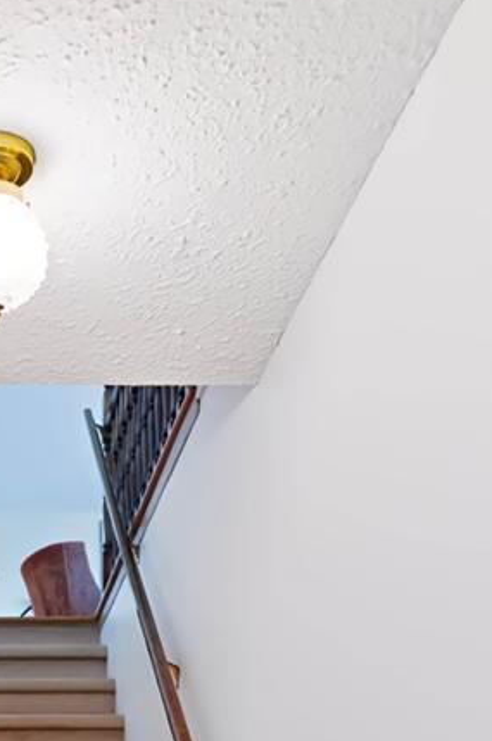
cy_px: 983
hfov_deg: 23.0
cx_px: -22
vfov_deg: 28.6
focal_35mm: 56
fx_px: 1151
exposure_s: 1/400
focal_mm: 20
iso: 320
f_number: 2.8
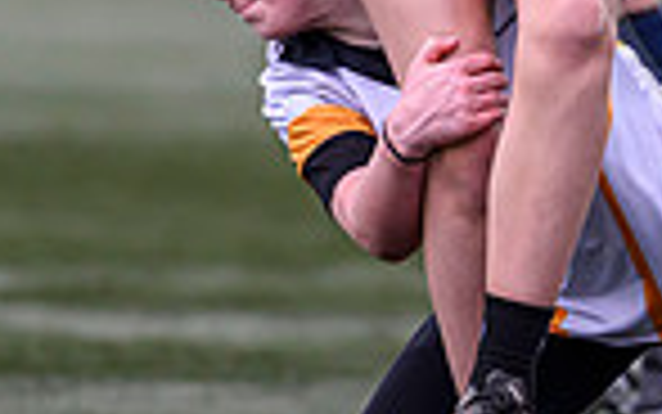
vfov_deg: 0.6
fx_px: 36729
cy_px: -149
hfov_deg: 1.0
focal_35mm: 2035
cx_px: 675
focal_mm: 400
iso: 500
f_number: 3.5
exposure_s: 1/1250
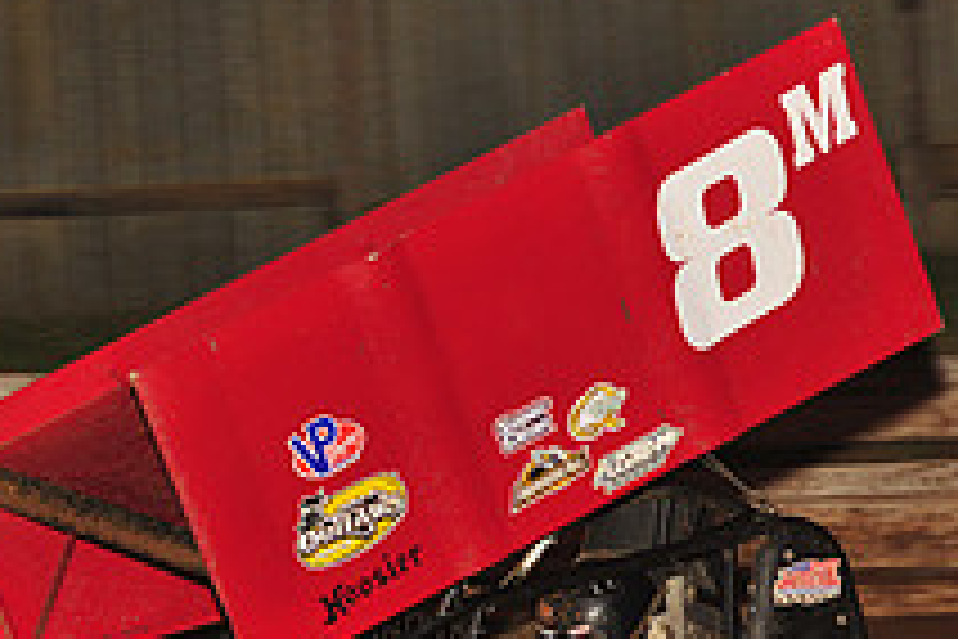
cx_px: 193
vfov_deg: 4.0
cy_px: 513
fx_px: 9047
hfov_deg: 6.1
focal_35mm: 340
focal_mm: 125
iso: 1000
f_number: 7.1
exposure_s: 1/320
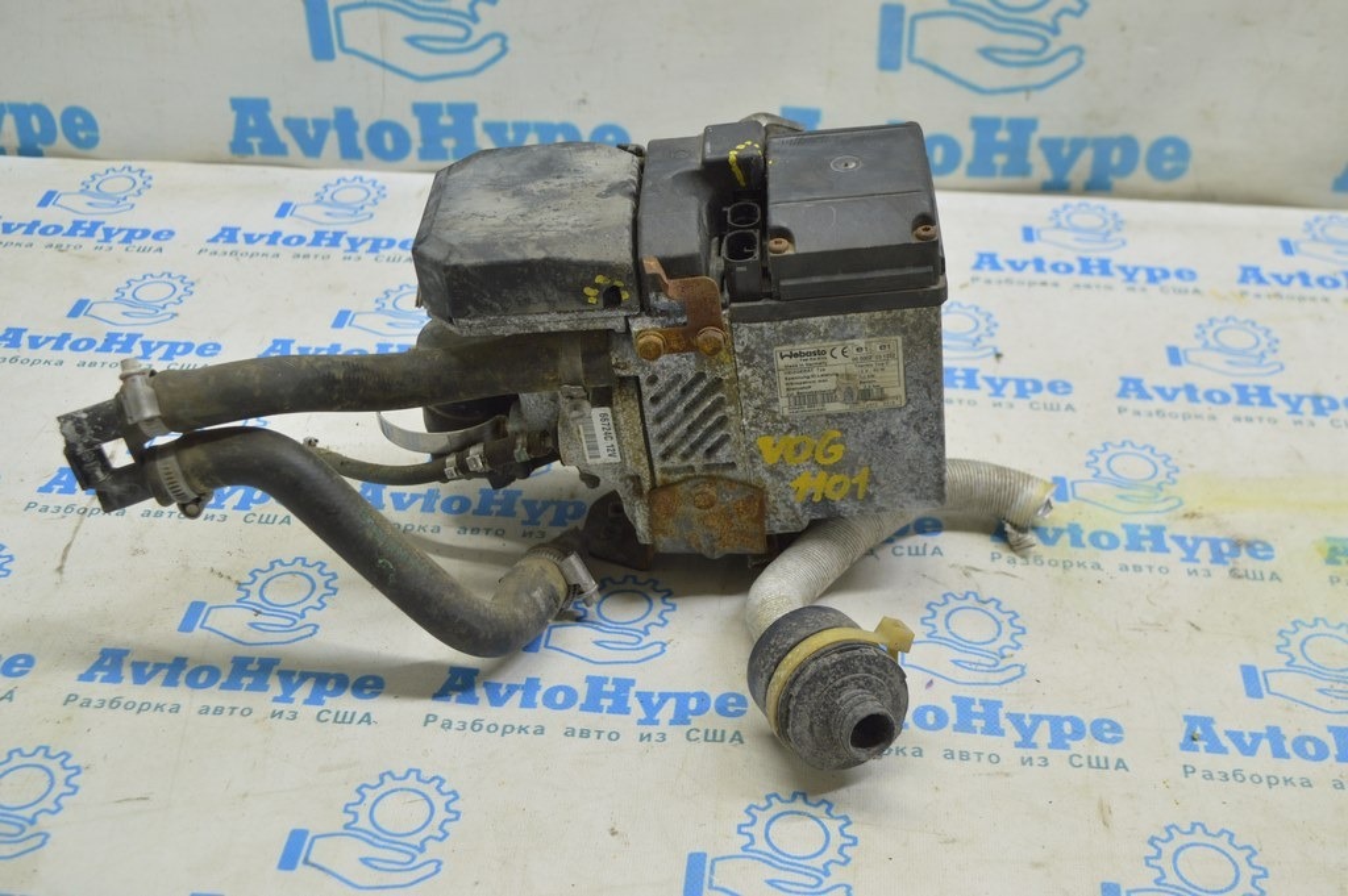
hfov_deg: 42.4
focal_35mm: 46
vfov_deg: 28.9
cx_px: 674
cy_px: 448
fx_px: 1740
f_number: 5.6
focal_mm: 31
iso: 400
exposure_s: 1/20
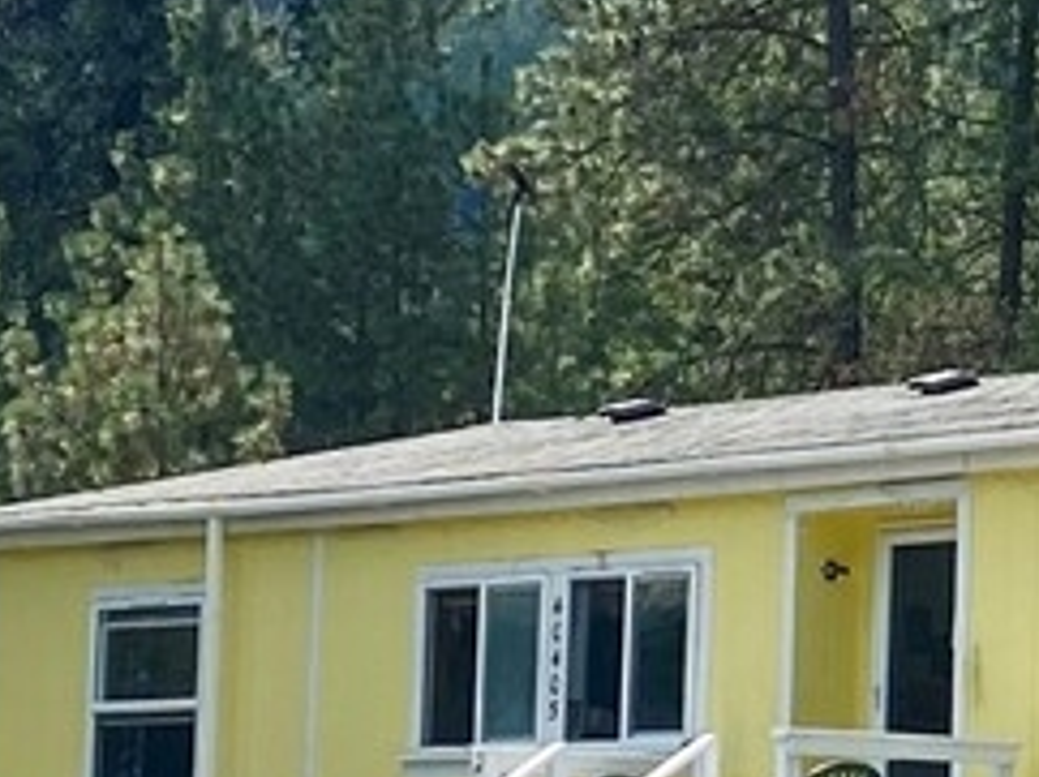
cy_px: 528
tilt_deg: +5.5
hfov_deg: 11.2
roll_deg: -1.3
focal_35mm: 172
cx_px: 1404
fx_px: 5157
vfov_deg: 8.6
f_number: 1.8
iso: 32
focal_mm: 4.25
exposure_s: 1/2625
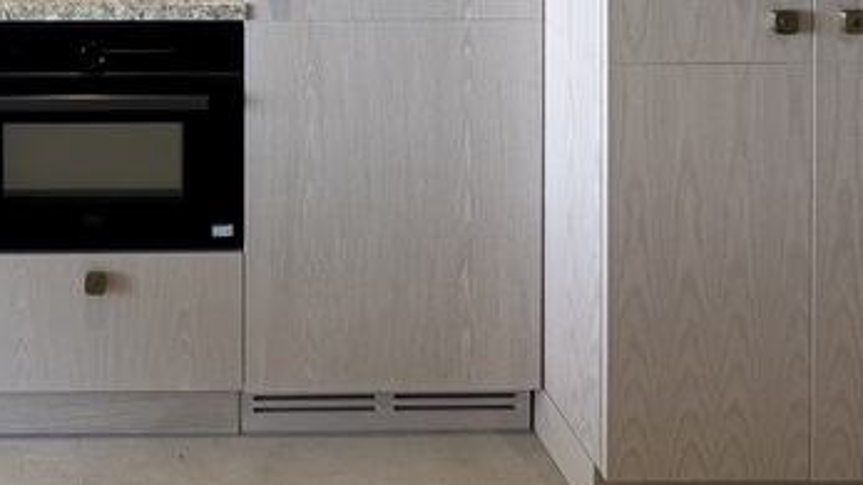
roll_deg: -0.1
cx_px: 70
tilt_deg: +0.1
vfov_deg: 20.8
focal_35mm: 45
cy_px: -318
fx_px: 1030
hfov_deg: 41.5
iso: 50
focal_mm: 2.22
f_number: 2.2
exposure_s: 1/99
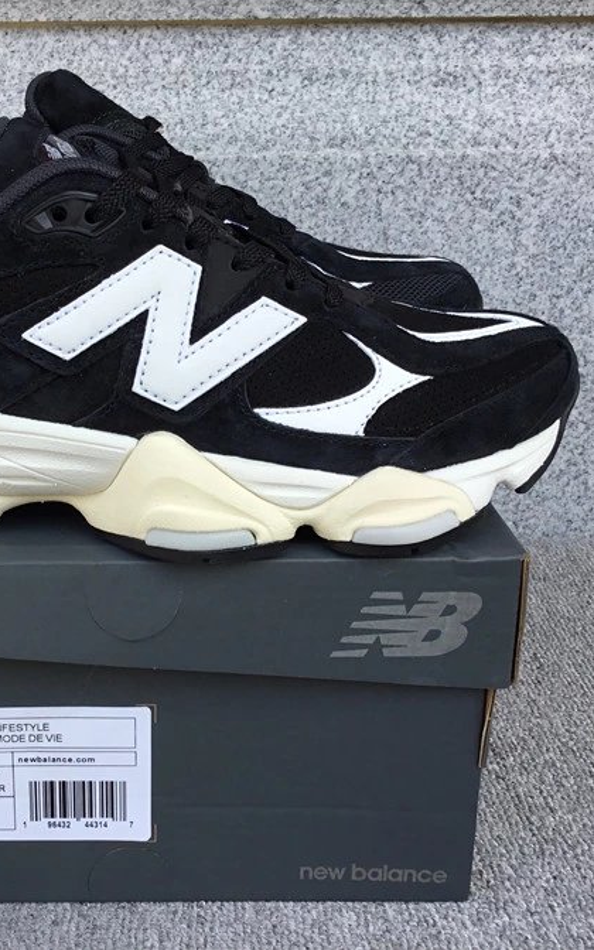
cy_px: 474
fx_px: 1140
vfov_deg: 45.3
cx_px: 132
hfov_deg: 28.7
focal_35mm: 44
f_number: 2.4
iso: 25
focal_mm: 3.3
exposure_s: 1/242
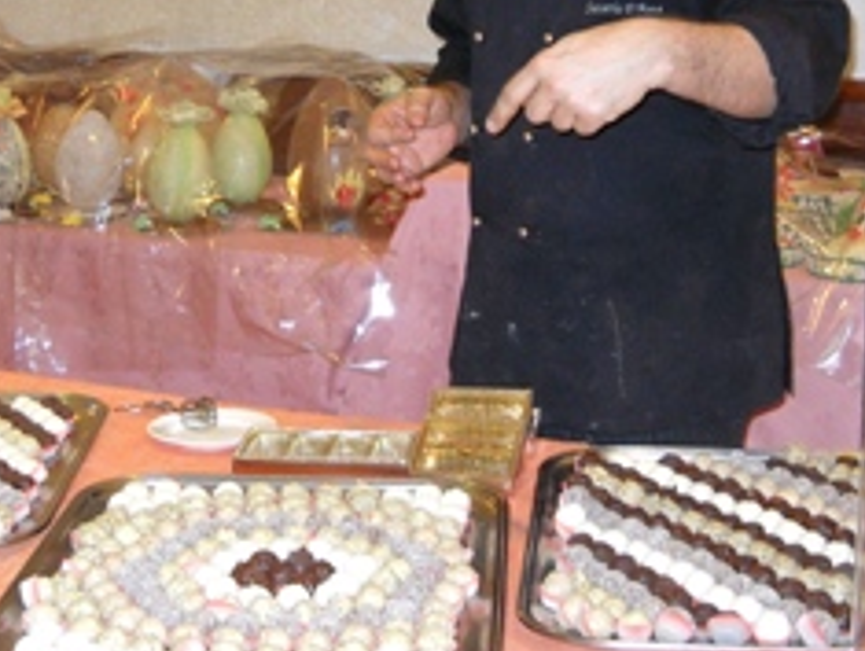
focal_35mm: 78
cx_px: 287
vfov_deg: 18.8
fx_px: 1952
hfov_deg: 24.9
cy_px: 143
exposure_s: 1/30
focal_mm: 6.72
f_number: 3.1
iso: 400
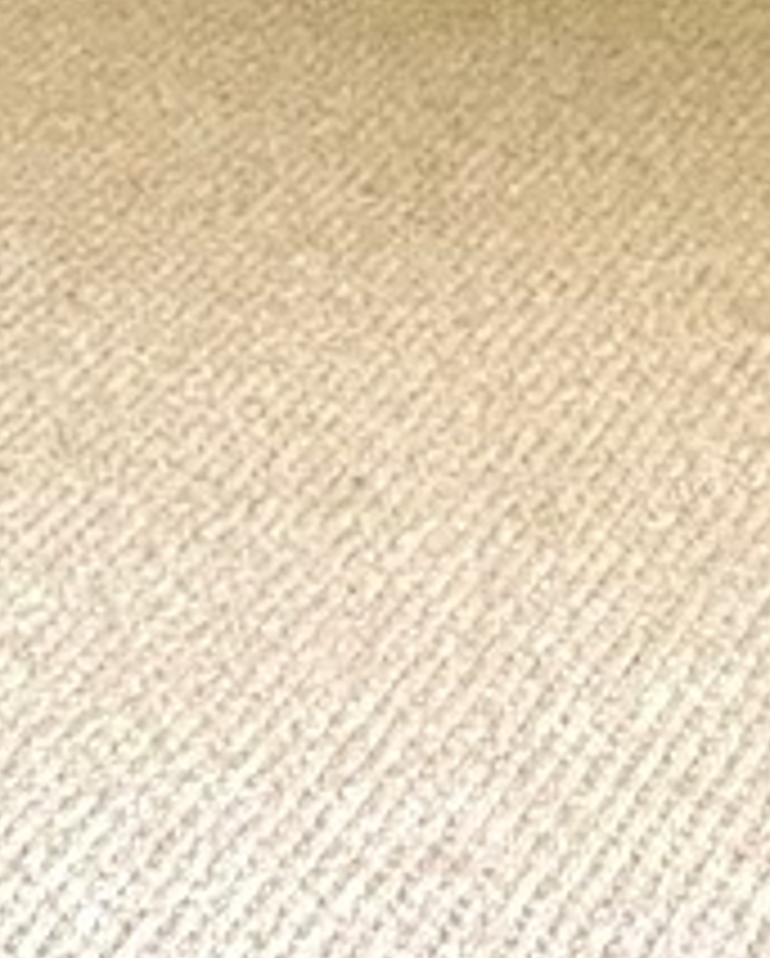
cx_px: 923
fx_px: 5429
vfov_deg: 10.0
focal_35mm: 191
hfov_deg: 8.0
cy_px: -153
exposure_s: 1/60
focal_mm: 3
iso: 100
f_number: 1.8
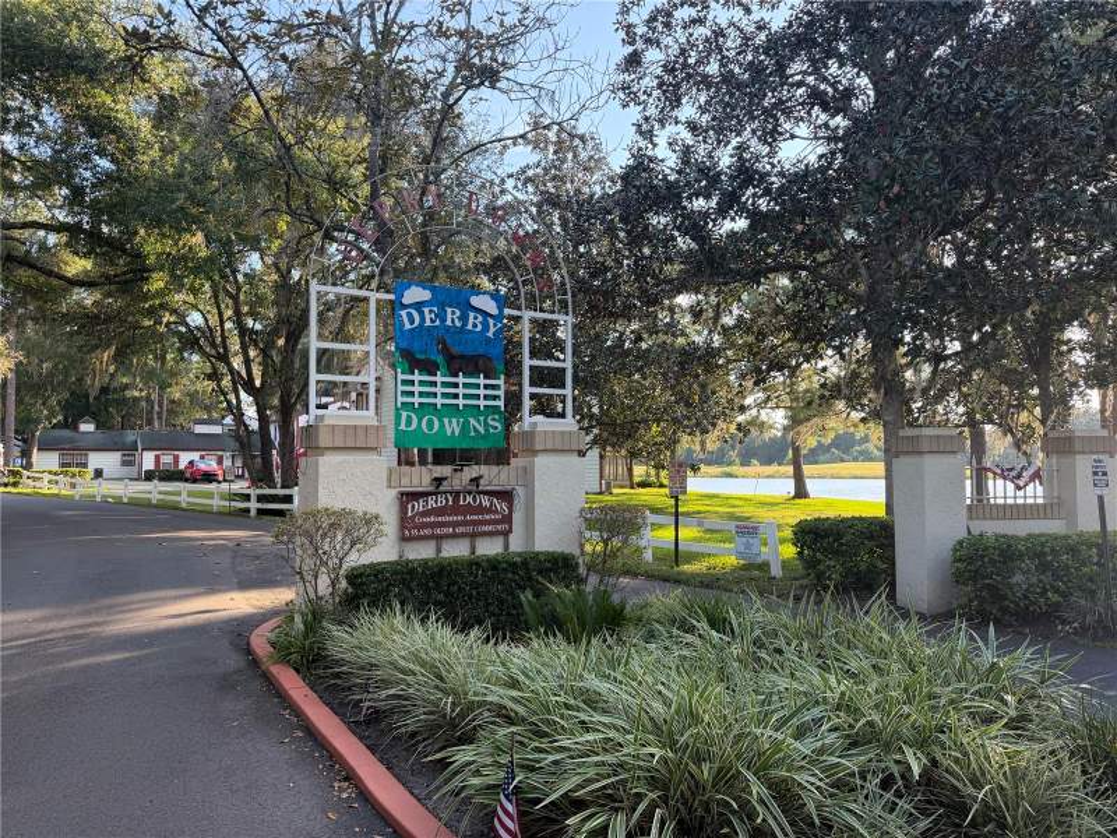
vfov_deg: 56.8
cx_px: 558
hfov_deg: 71.6
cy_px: 419
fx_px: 774
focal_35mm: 24
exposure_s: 1/419
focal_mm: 6.76
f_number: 1.78
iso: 100
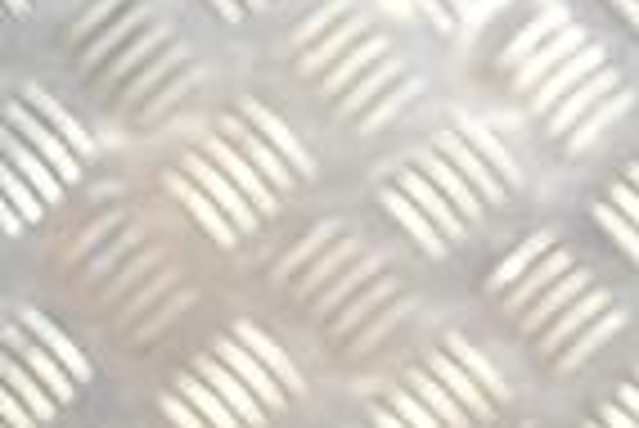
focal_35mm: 190
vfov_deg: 7.0
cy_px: 779
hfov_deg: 10.5
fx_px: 3376
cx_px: 882
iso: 1600
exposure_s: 1/125
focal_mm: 30
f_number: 5.6
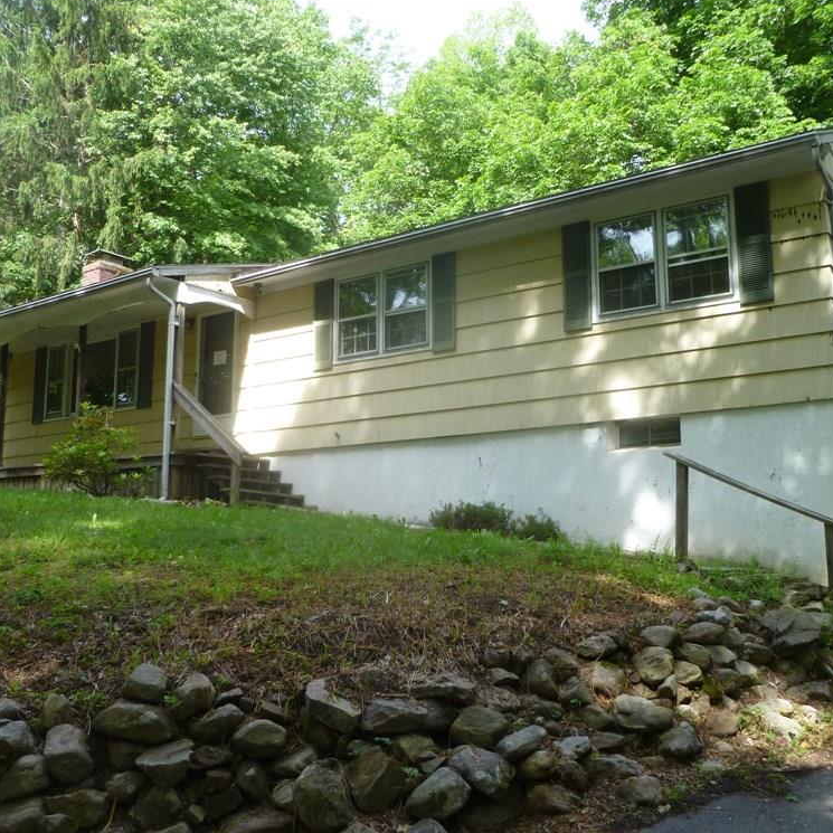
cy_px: 413
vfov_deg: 48.4
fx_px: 926
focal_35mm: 34
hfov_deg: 48.4
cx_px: 445
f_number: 3.3
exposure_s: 1/125
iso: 80
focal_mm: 5
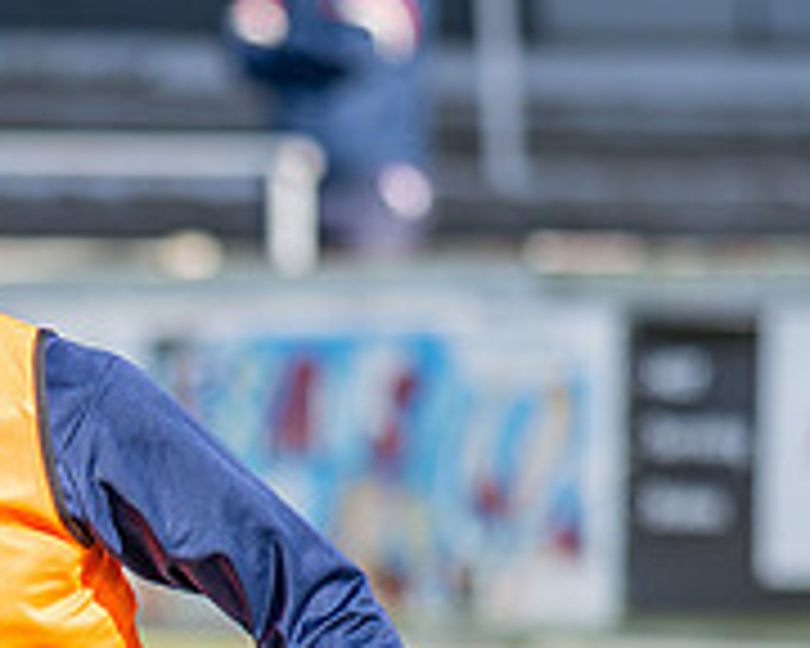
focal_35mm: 713
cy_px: 896
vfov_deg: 2.2
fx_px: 17093
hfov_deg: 2.7
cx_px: -97
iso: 50
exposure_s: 1/1600
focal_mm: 135
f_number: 1.8
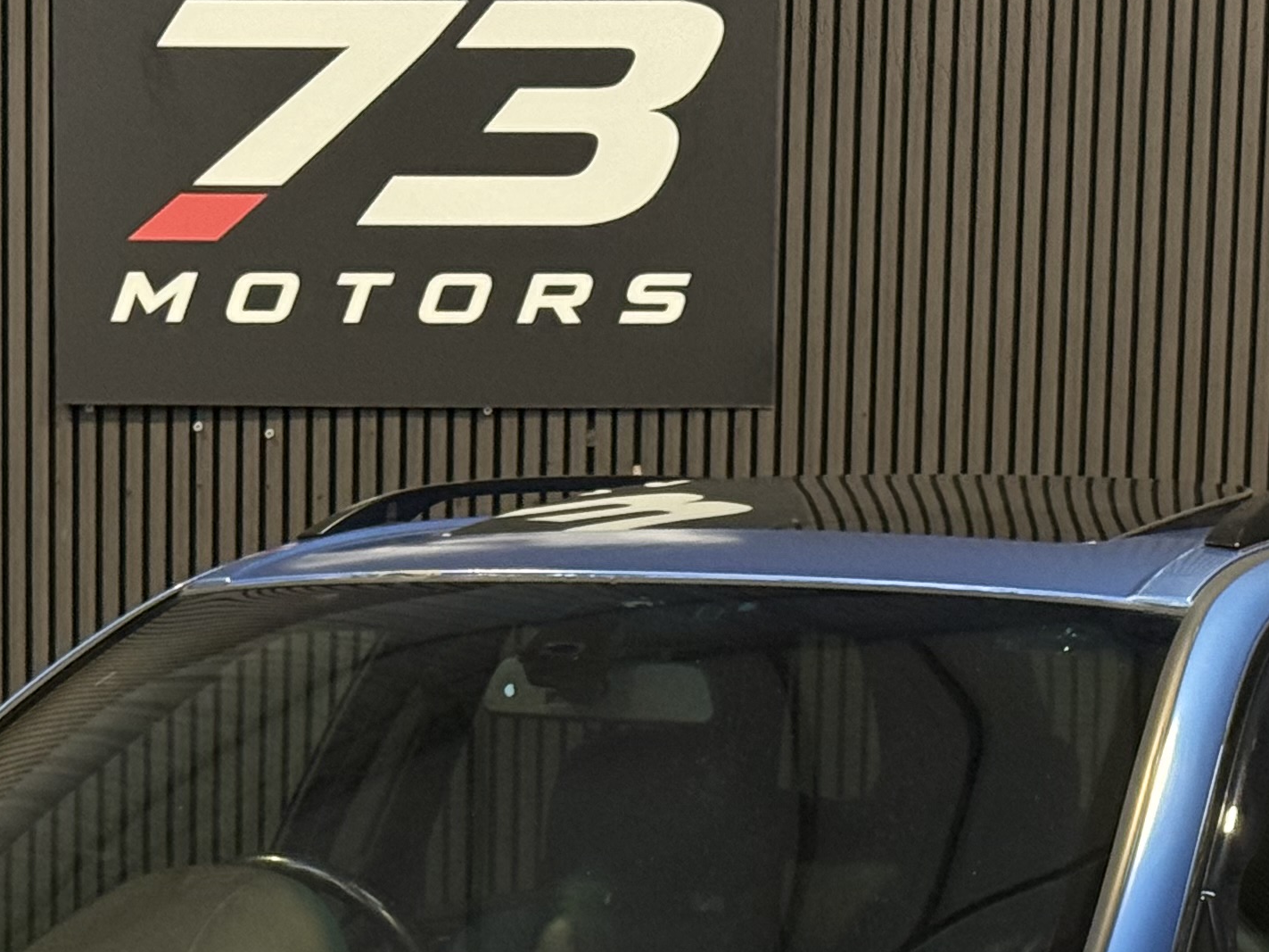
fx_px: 4985
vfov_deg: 10.6
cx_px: 410
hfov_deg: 14.5
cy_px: 1267
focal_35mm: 136
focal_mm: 6.76
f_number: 1.78
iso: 250
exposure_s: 1/100
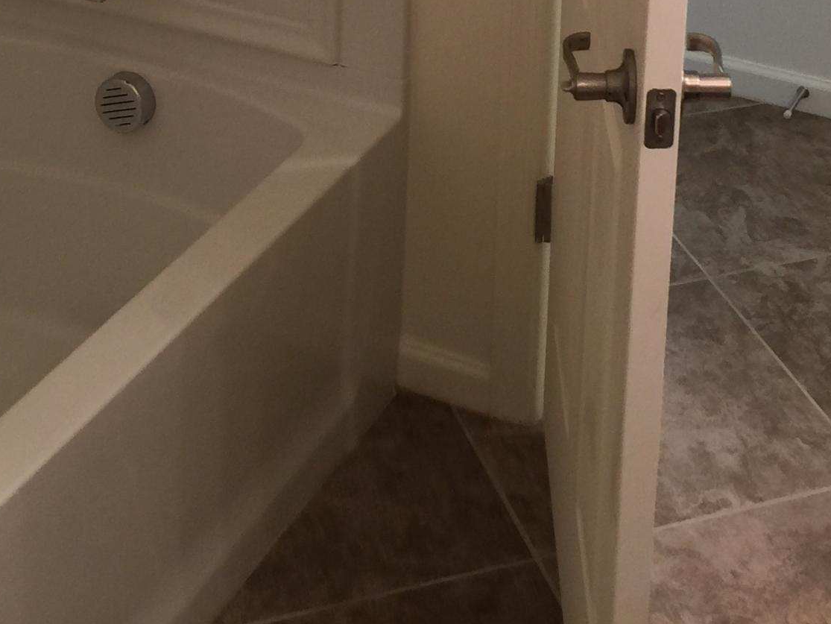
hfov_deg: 25.0
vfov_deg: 17.6
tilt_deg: -17.1
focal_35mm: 78
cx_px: 511
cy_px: -207
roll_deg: -2.2
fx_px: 1873
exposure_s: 1/15
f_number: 2.2
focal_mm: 4.15
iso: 32
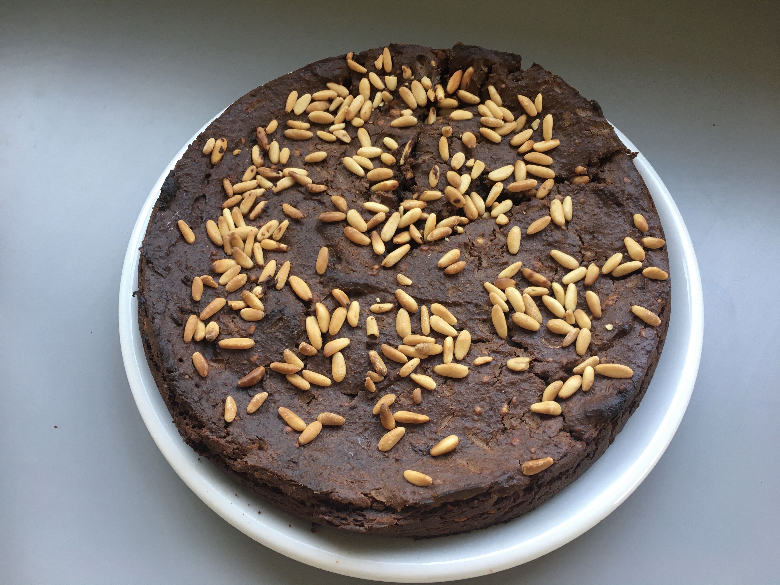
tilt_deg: -66.9
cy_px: 292
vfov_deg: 48.2
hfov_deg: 61.6
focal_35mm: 29
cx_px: 390
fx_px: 654
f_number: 2.2
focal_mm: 4.15
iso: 64
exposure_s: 1/33
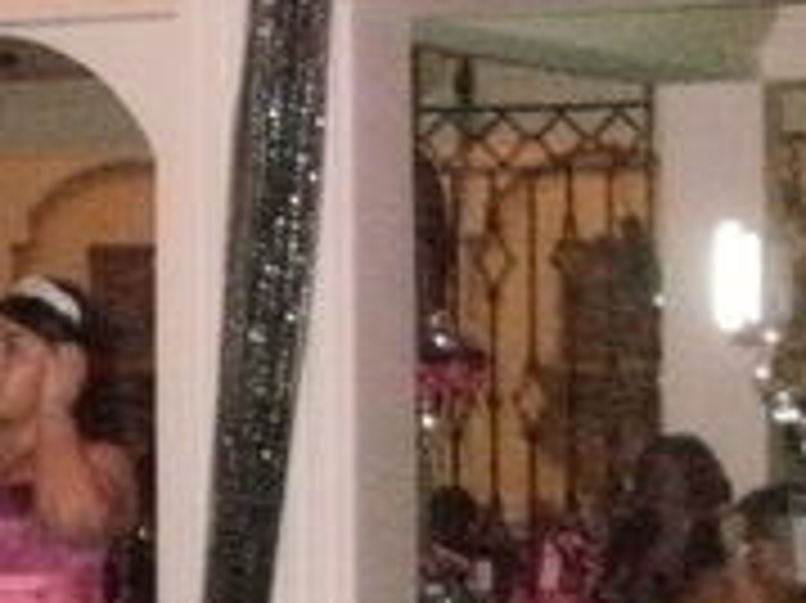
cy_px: 94
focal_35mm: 129
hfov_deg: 15.0
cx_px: 0
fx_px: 3002
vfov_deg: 11.4
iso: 640
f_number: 3.5
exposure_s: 1/30
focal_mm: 6.3
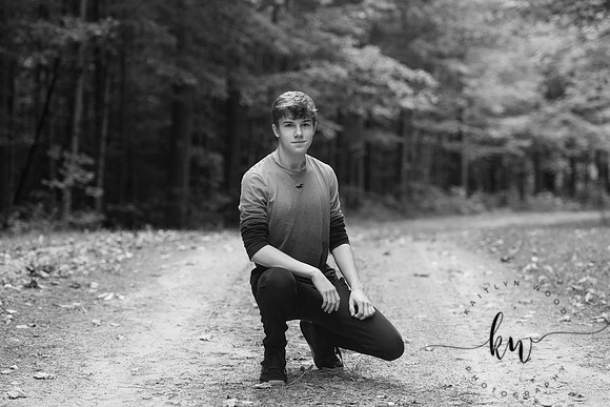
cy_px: 204
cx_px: 305
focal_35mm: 94
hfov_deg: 21.7
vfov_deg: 14.6
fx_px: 1589
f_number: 2.8
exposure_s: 1/320
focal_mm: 92
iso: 500
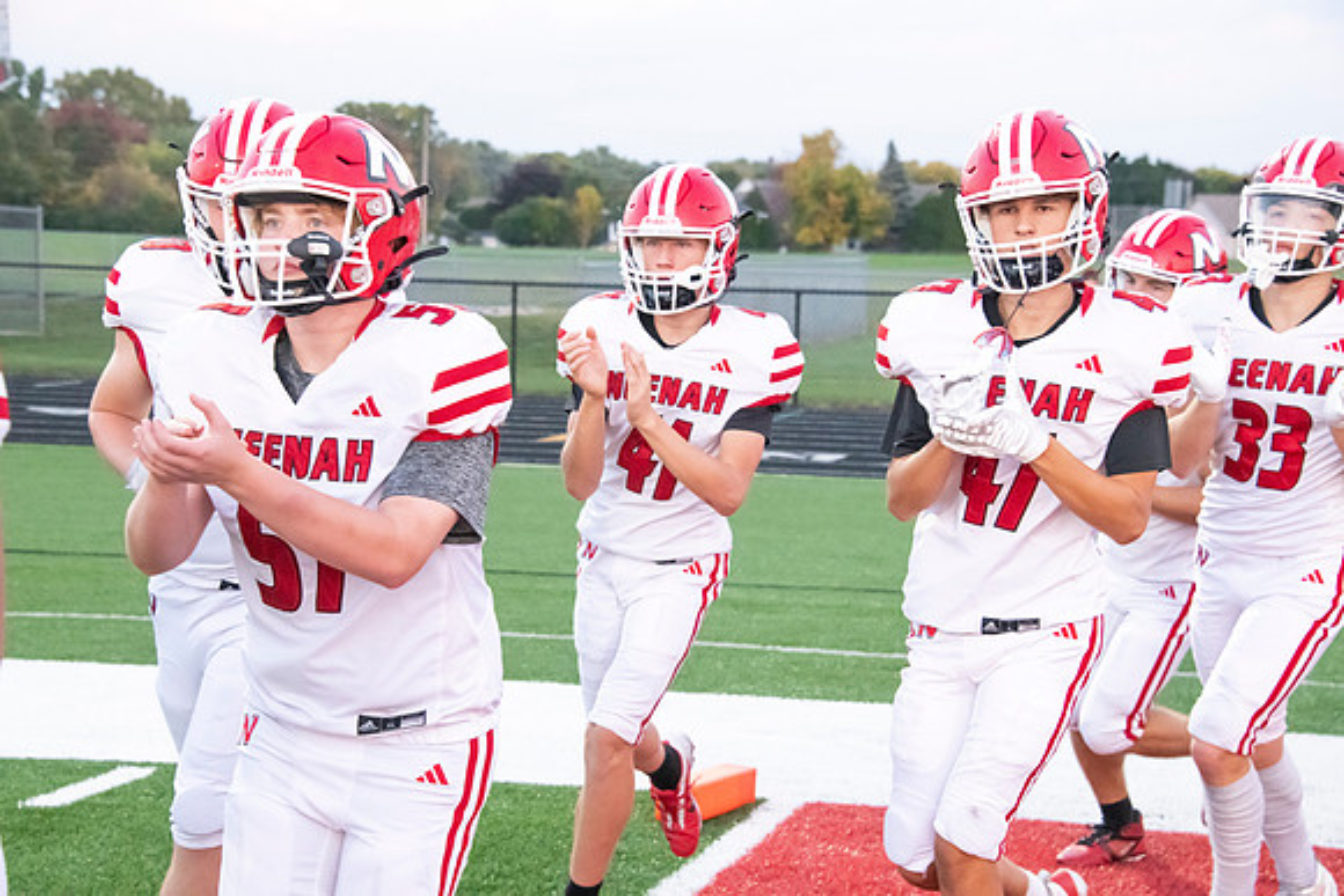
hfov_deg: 24.8
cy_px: 448
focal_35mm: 82
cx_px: 672
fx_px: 3062
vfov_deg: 16.7
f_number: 7.1
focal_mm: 82
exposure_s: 1/640
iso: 10000
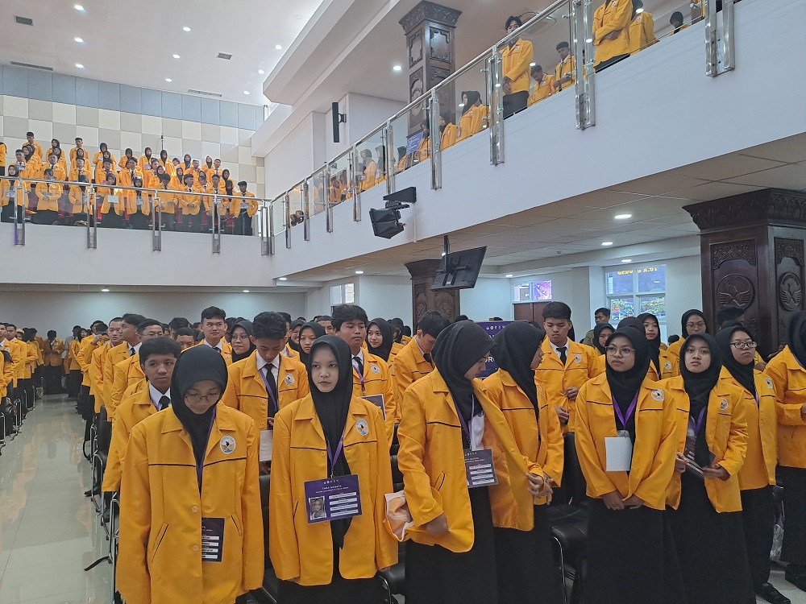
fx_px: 582
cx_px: 403
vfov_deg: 54.9
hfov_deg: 69.4
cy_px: 302
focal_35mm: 25
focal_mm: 4.65
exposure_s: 1/50
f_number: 1.8
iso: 160
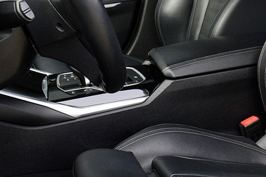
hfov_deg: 29.3
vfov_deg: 19.5
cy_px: 7
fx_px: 502
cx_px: 190
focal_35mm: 68
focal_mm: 18
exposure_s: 1/60
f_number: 8
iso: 800
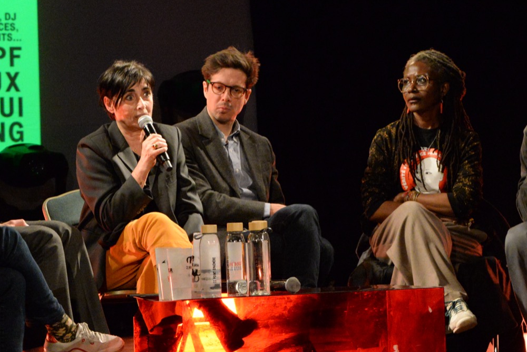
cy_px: 146
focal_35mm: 209
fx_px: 3060
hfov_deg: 9.8
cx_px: 264
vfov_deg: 6.6
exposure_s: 1/125
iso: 6400
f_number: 5
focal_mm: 95
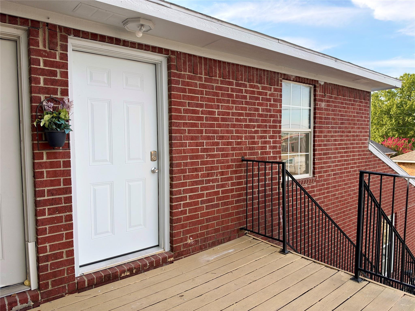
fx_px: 288
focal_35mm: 24
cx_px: 208
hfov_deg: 71.6
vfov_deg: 56.8
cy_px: 156
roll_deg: +0.2
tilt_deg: -2.4
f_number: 1.8
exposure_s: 1/962
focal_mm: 6.93
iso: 100
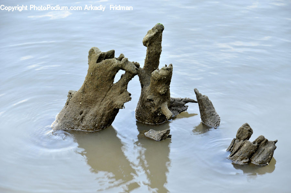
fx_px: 1453
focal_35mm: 180
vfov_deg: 7.6
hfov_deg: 11.4
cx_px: 146
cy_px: 96
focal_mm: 120
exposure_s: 1/20
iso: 200
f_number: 7.1
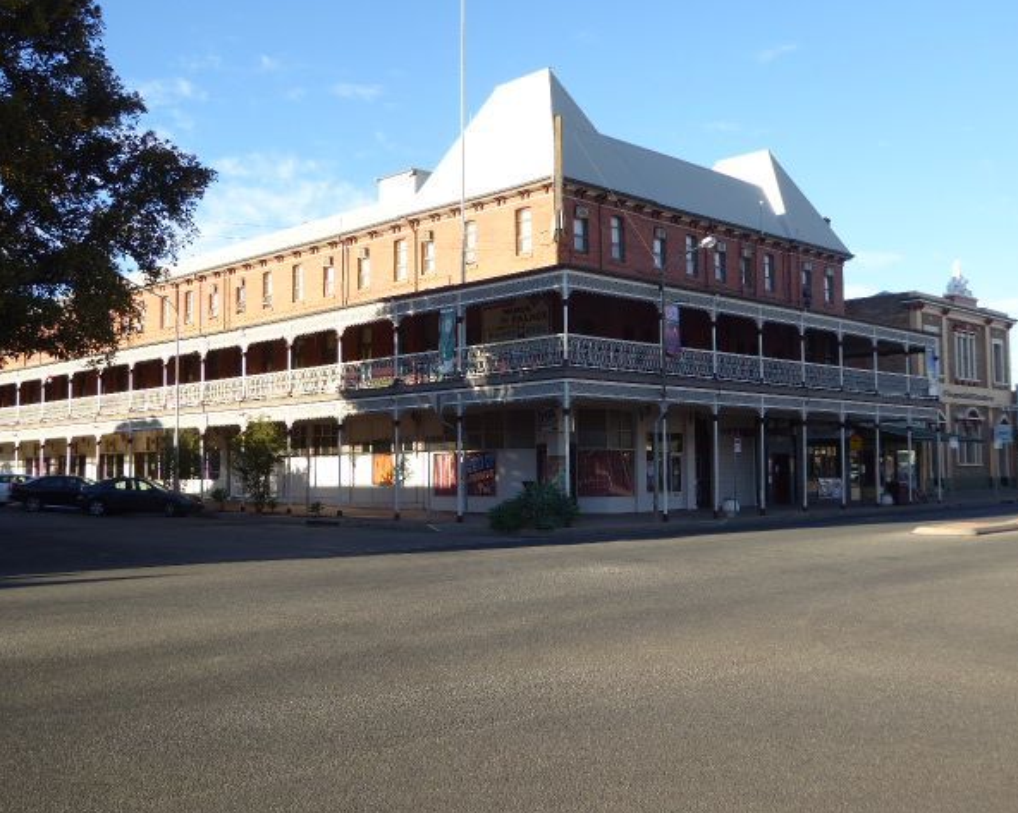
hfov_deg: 48.0
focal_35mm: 38
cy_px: 407
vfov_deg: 39.1
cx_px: 521
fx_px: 1144
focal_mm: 6.3
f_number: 3.7
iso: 80
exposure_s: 1/320
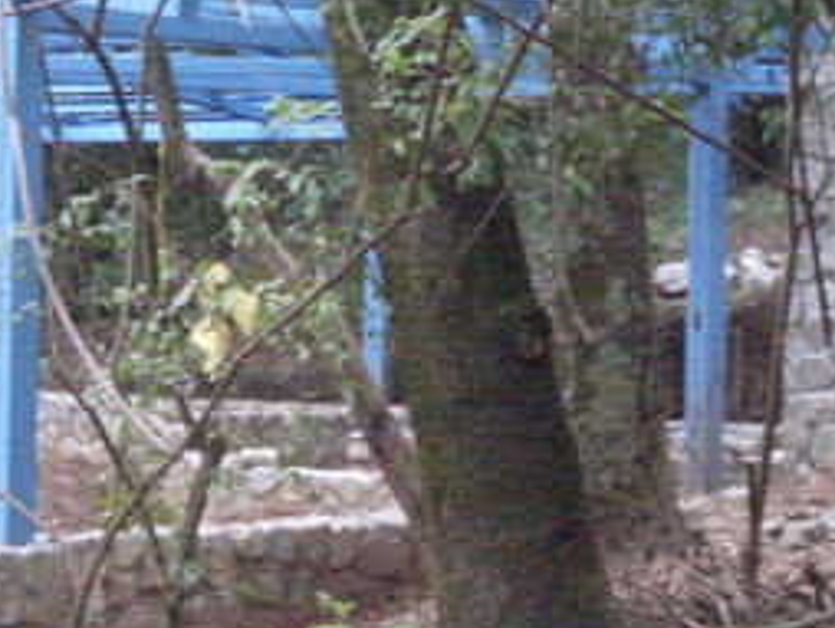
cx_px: -102
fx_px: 4563
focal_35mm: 189
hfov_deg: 10.3
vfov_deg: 7.9
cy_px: 169
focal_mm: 13.5
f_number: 4
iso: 240
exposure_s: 1/60
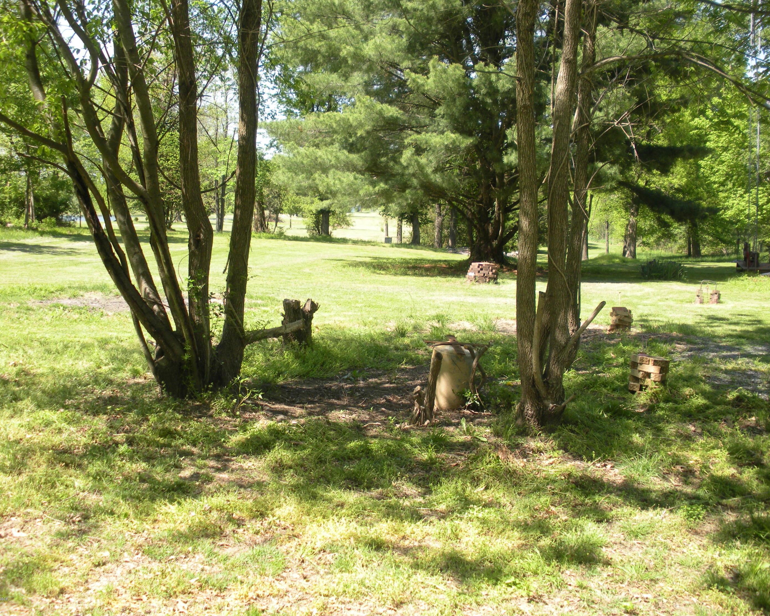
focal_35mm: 38
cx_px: 402
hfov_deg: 47.9
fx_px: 866
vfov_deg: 39.2
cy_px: 306
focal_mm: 6.3
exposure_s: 1/222
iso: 88
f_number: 3.5
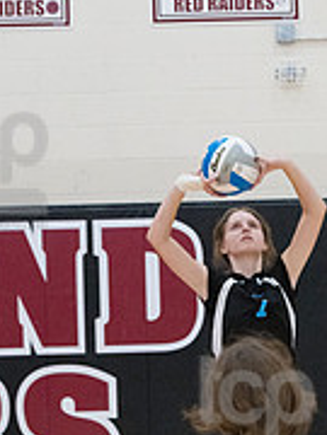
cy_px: 423
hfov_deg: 6.9
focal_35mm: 216
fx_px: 2721
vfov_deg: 9.1
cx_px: 257
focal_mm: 90
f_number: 4.5
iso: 6400
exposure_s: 1/1000
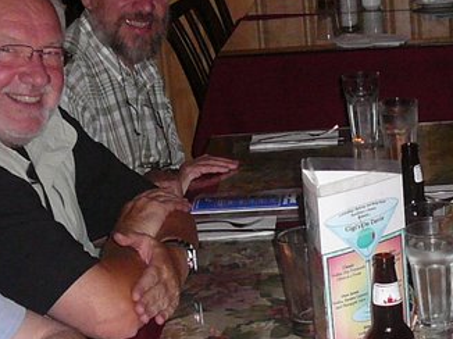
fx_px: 1438
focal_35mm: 110
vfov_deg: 13.3
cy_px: 320
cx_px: 432
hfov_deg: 17.6
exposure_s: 1/30
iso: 200
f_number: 2.8
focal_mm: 5.2
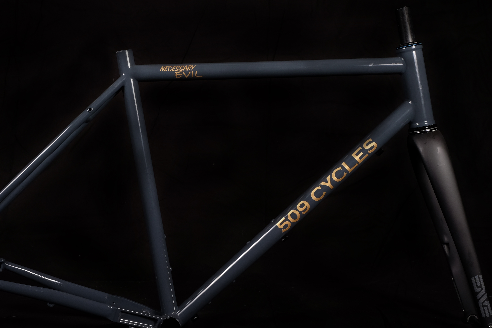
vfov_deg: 27.5
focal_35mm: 49
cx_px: 217
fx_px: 670
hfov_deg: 40.3
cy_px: 200
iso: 400
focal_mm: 24.3
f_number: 8
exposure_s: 1/180
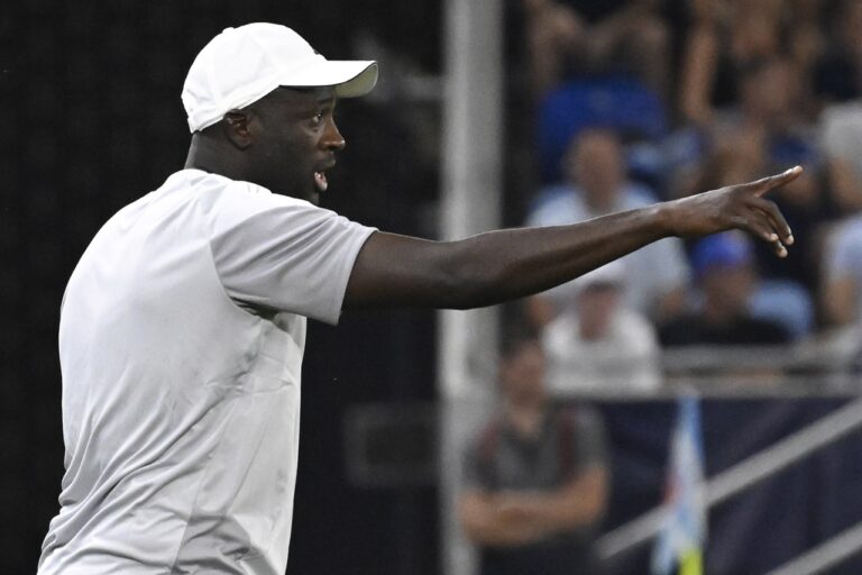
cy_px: 288
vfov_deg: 2.3
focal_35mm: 600
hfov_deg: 3.4
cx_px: 431
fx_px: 14366
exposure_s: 1/1000
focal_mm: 400
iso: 5000
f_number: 5.6
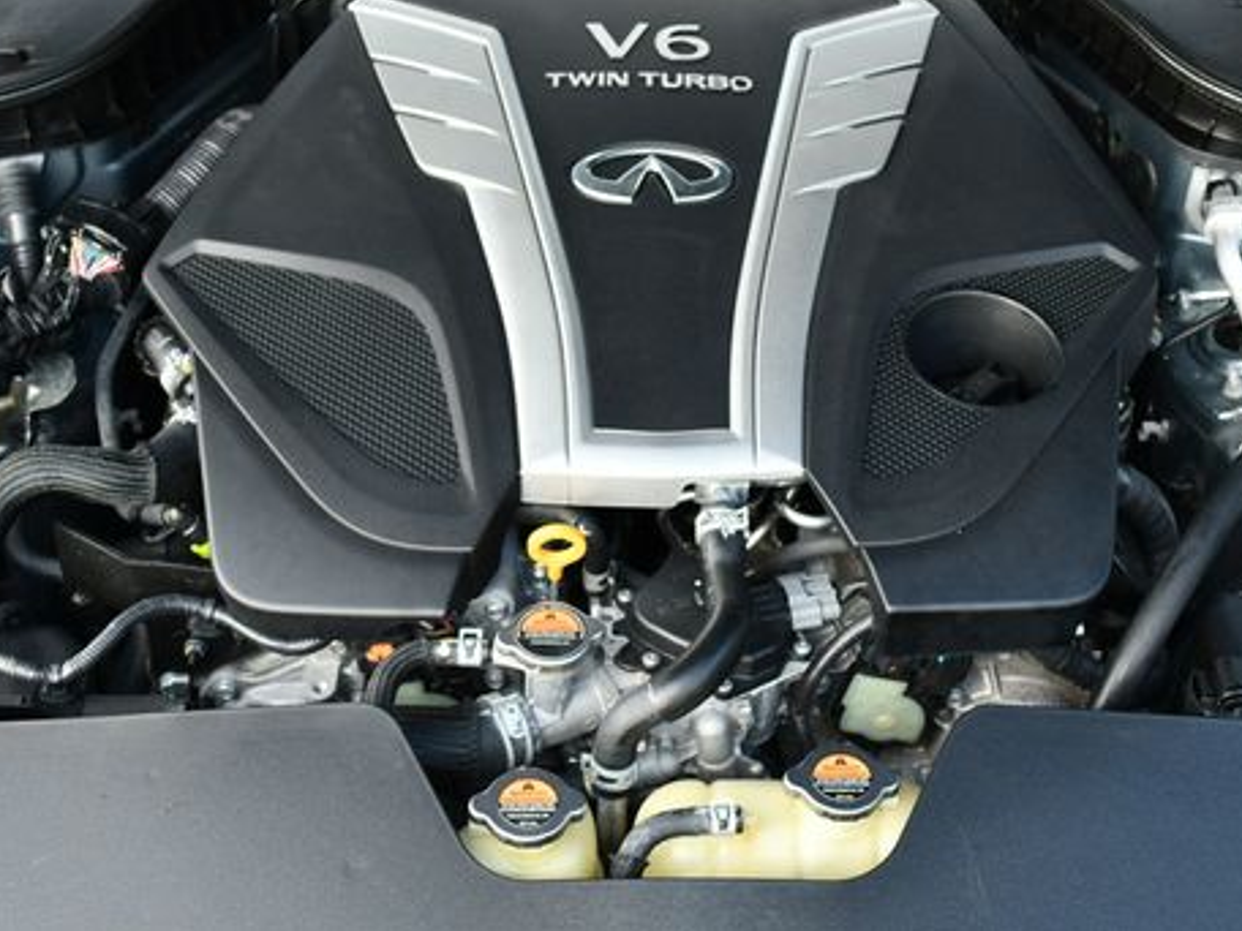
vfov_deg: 27.0
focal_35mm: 54
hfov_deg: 35.5
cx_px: 629
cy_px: 354
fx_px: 1937
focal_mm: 20
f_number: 4
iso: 400
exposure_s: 1/250
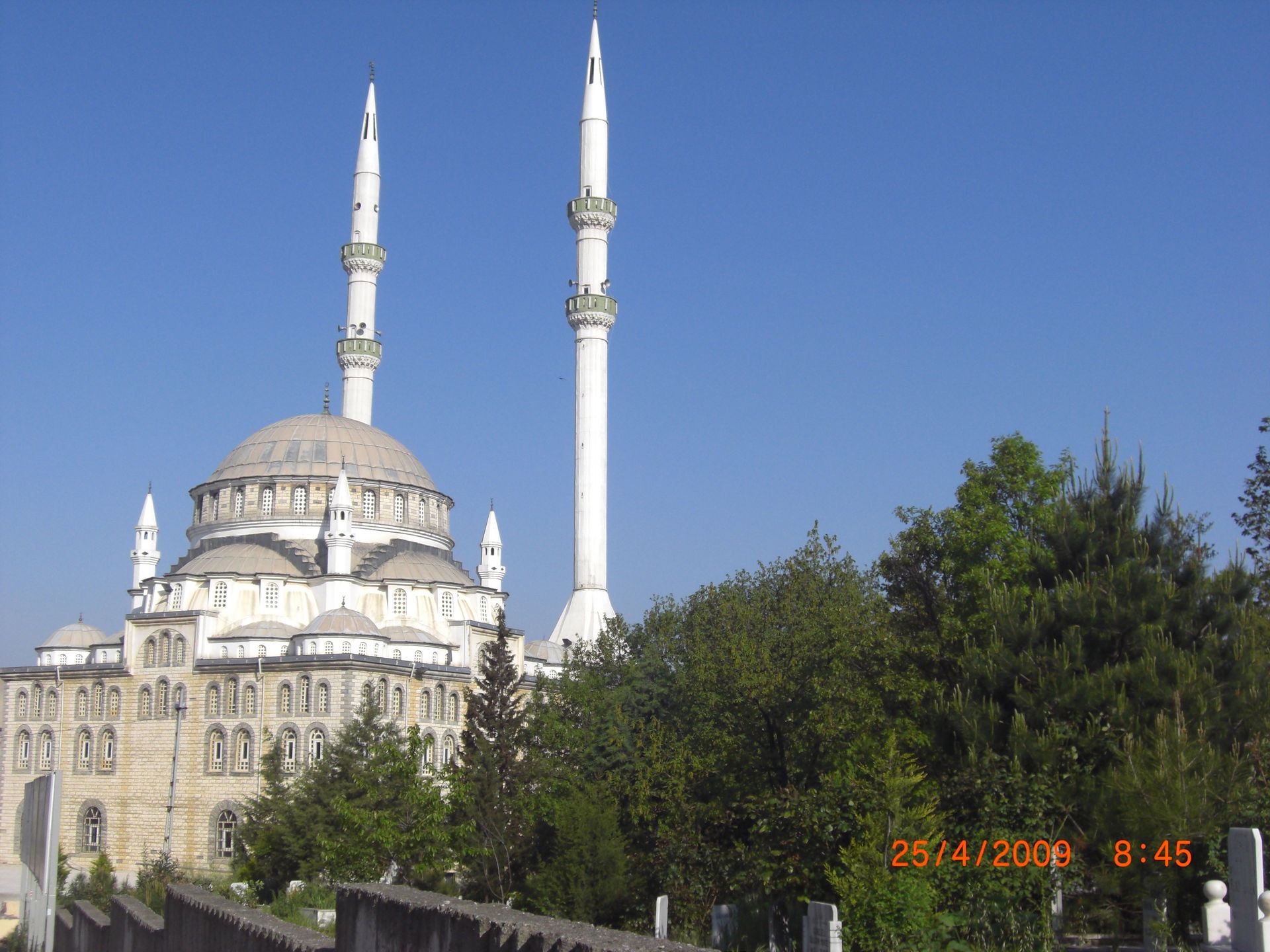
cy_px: 476
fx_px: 1724
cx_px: 635
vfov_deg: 30.9
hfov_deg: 40.4
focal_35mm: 47
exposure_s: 1/250
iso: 100
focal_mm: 7.6
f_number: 8.8
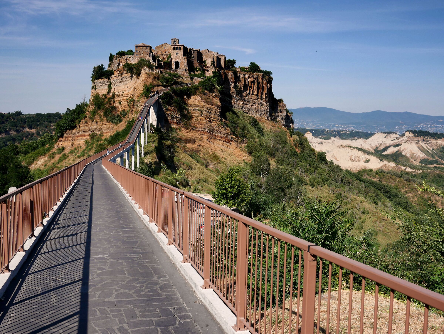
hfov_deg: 46.8
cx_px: 222
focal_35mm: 40
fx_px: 513
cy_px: 167
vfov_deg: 36.0
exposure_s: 1/640
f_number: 7.1
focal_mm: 20
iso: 200
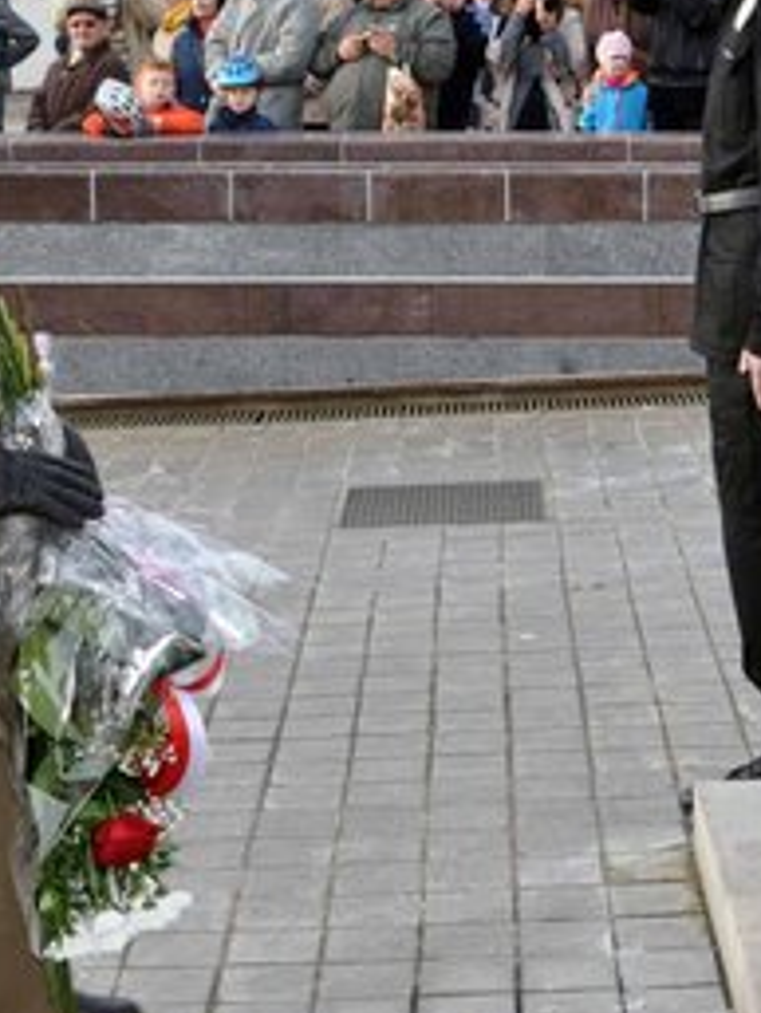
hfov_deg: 16.2
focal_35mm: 91
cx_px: 414
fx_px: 2672
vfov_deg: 21.5
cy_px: 410
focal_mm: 25
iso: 200
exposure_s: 1/200
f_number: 8
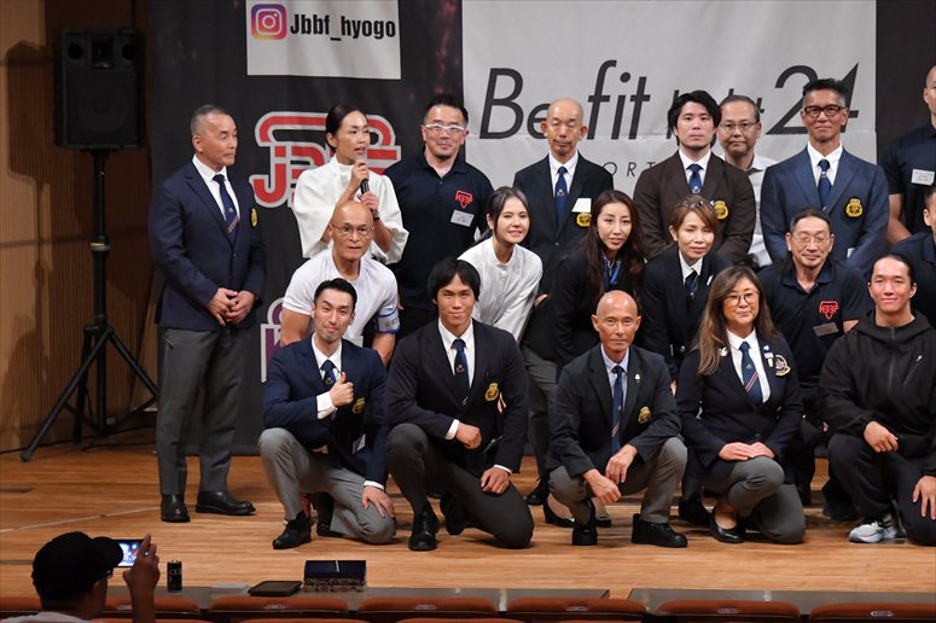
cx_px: 468
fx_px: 5250
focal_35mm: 202
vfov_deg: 6.8
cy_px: 312
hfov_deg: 10.2
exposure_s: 1/400
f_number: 5.6
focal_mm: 135
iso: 6400
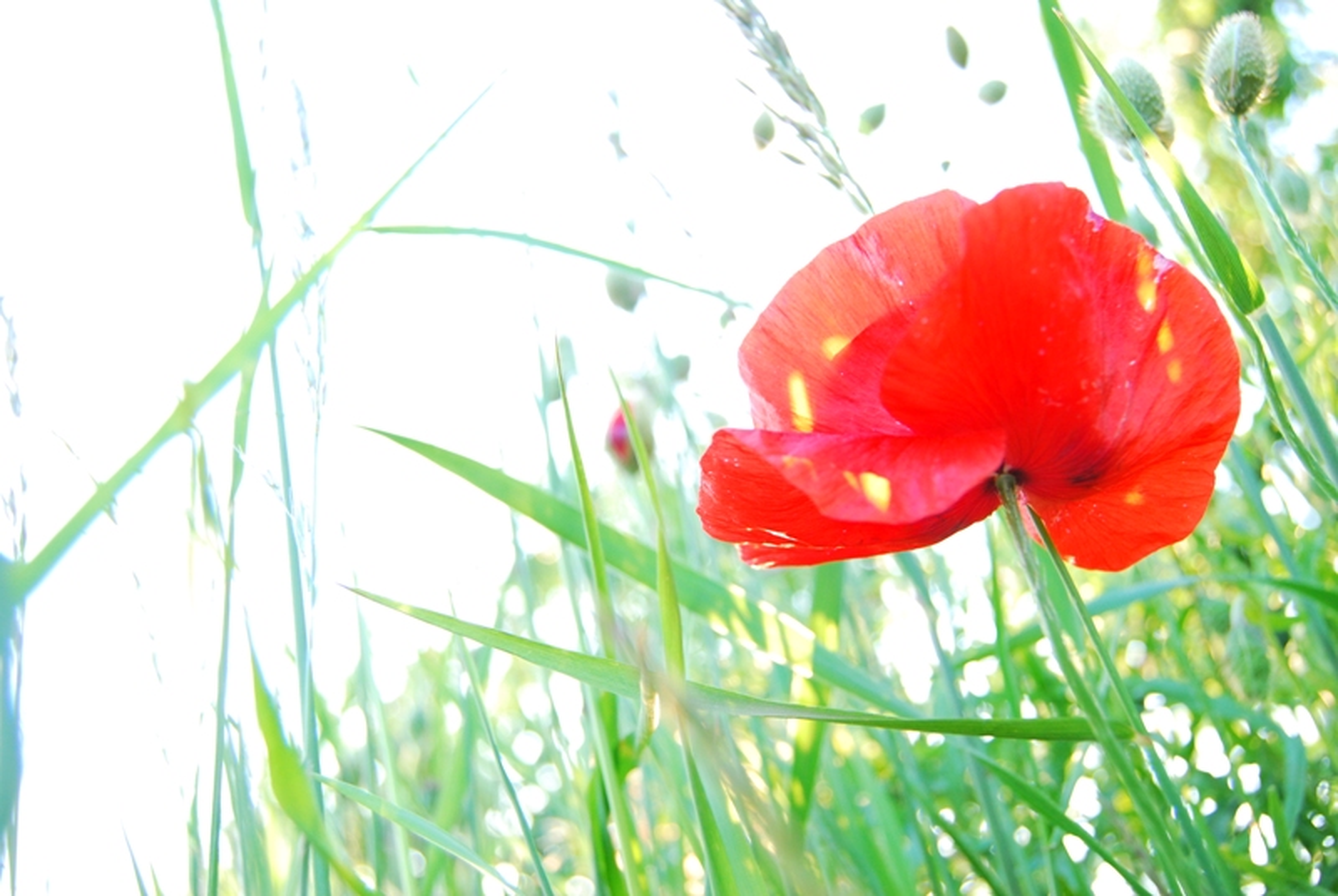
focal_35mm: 33
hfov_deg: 57.2
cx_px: 669
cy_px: 448
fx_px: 1228
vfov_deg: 40.1
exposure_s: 1/100
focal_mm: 22
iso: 400
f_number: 4
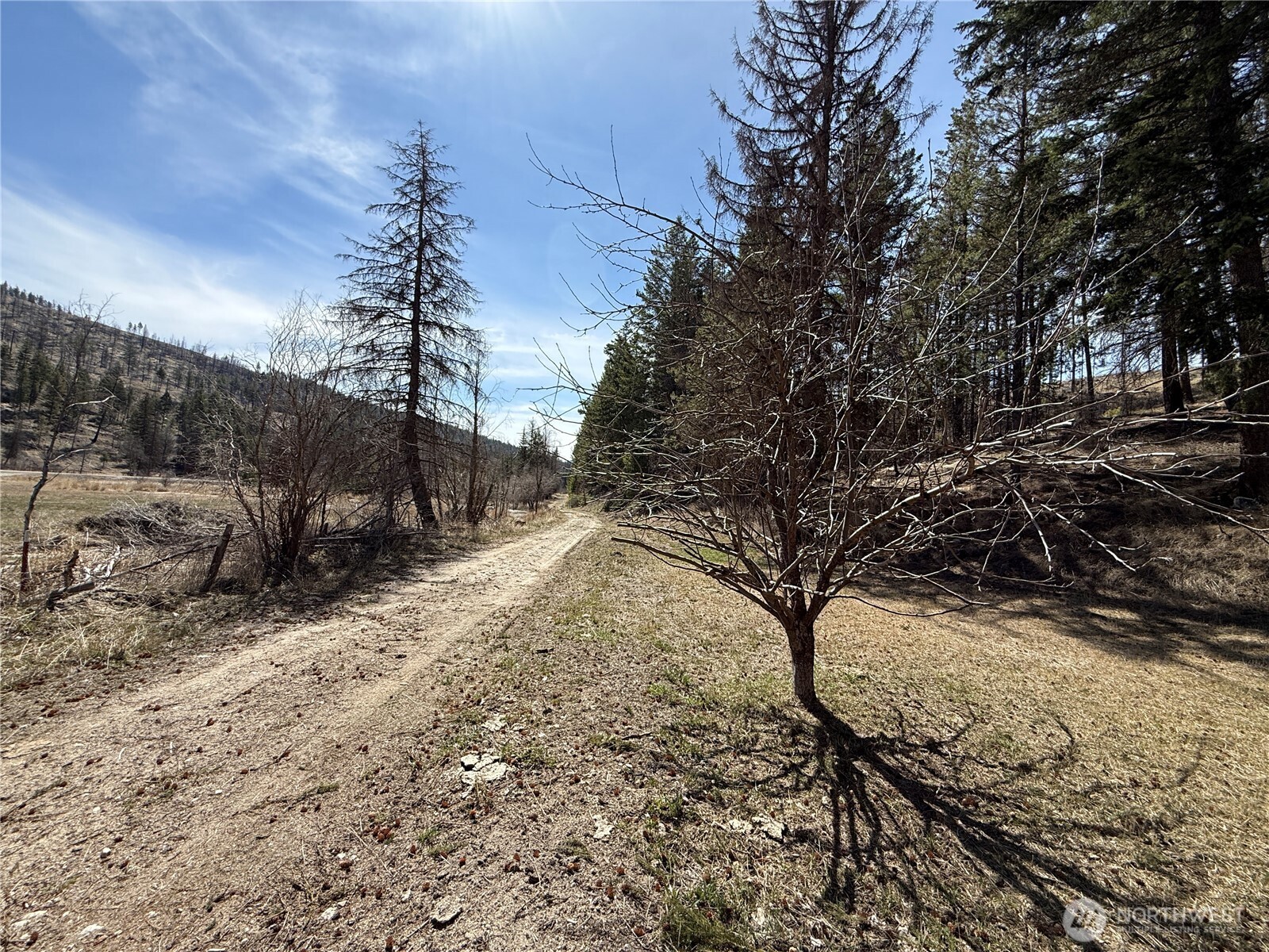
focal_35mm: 14
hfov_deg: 102.1
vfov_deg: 85.7
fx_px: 513
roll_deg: -3.9
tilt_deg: +2.1
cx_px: 634
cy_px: 476
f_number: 2.2
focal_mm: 2.22
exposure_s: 1/1698
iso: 50
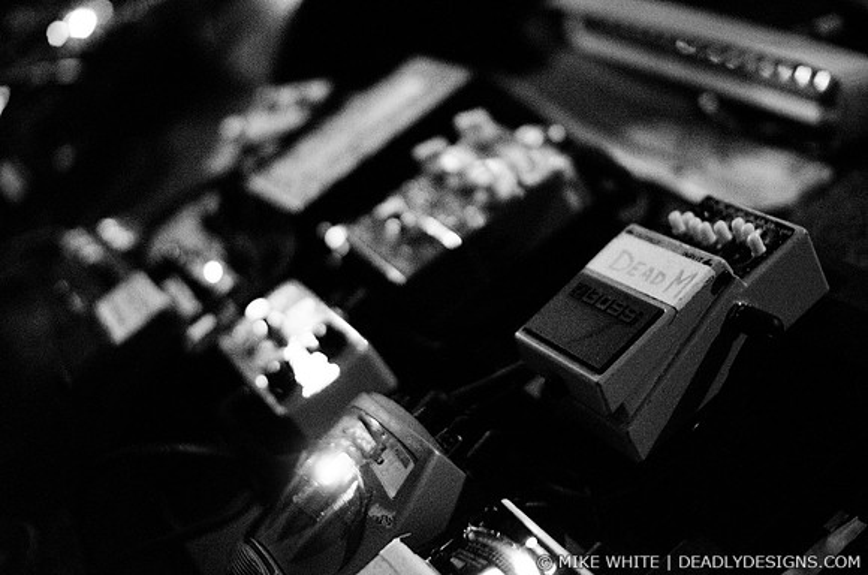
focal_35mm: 45
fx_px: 1083
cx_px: 434
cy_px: 288
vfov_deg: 29.7
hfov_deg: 43.7
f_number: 1.4
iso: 2000
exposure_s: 1/15
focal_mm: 30
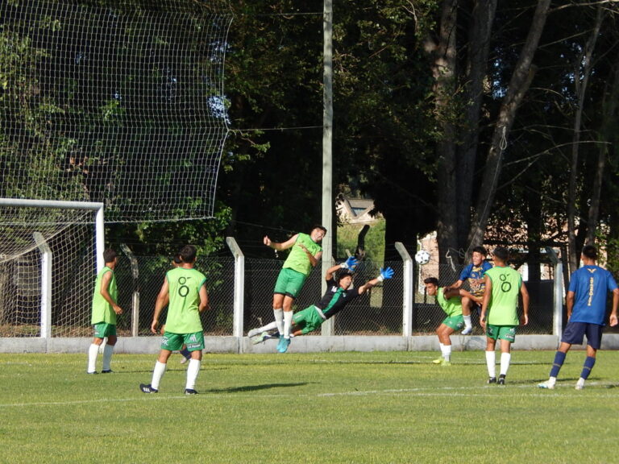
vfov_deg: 7.1
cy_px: 232
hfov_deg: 9.5
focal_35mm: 209
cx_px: 310
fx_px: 3737
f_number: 5.4
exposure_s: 1/400
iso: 125
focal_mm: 37.1
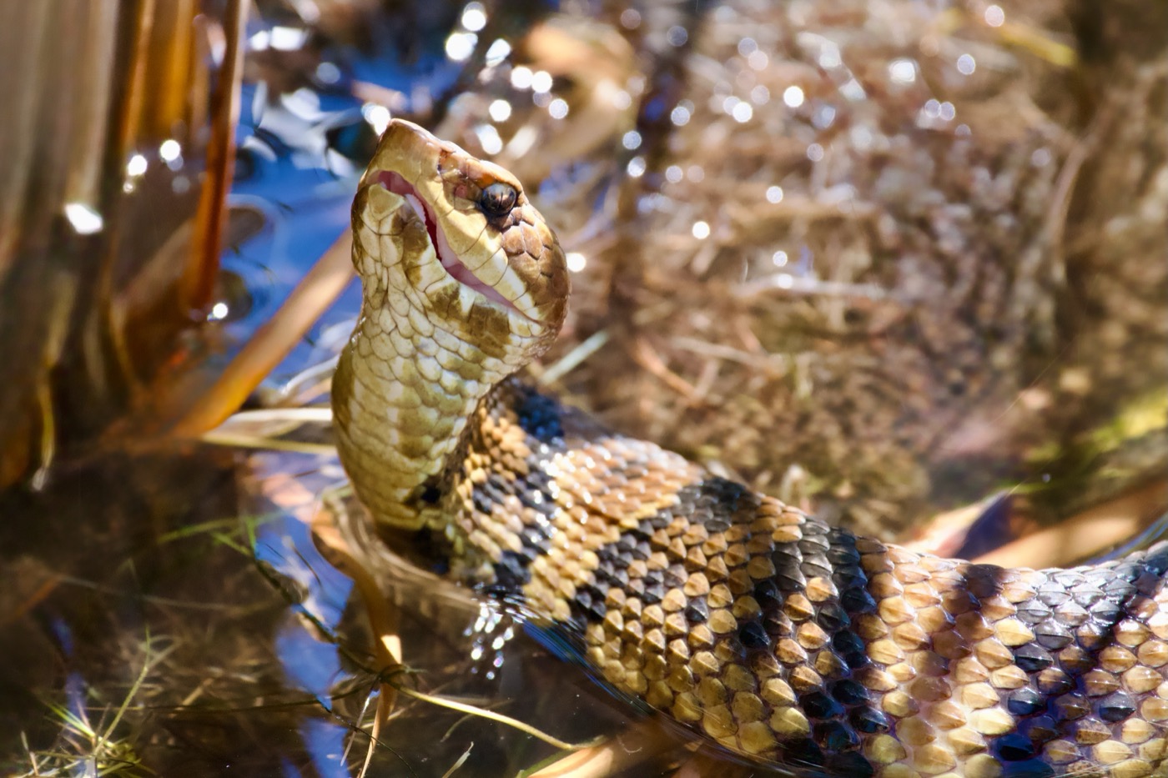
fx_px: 18165
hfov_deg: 3.7
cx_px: 584
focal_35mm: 560
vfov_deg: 2.5
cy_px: 389
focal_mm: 560
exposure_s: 1/1000
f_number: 8
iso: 2500
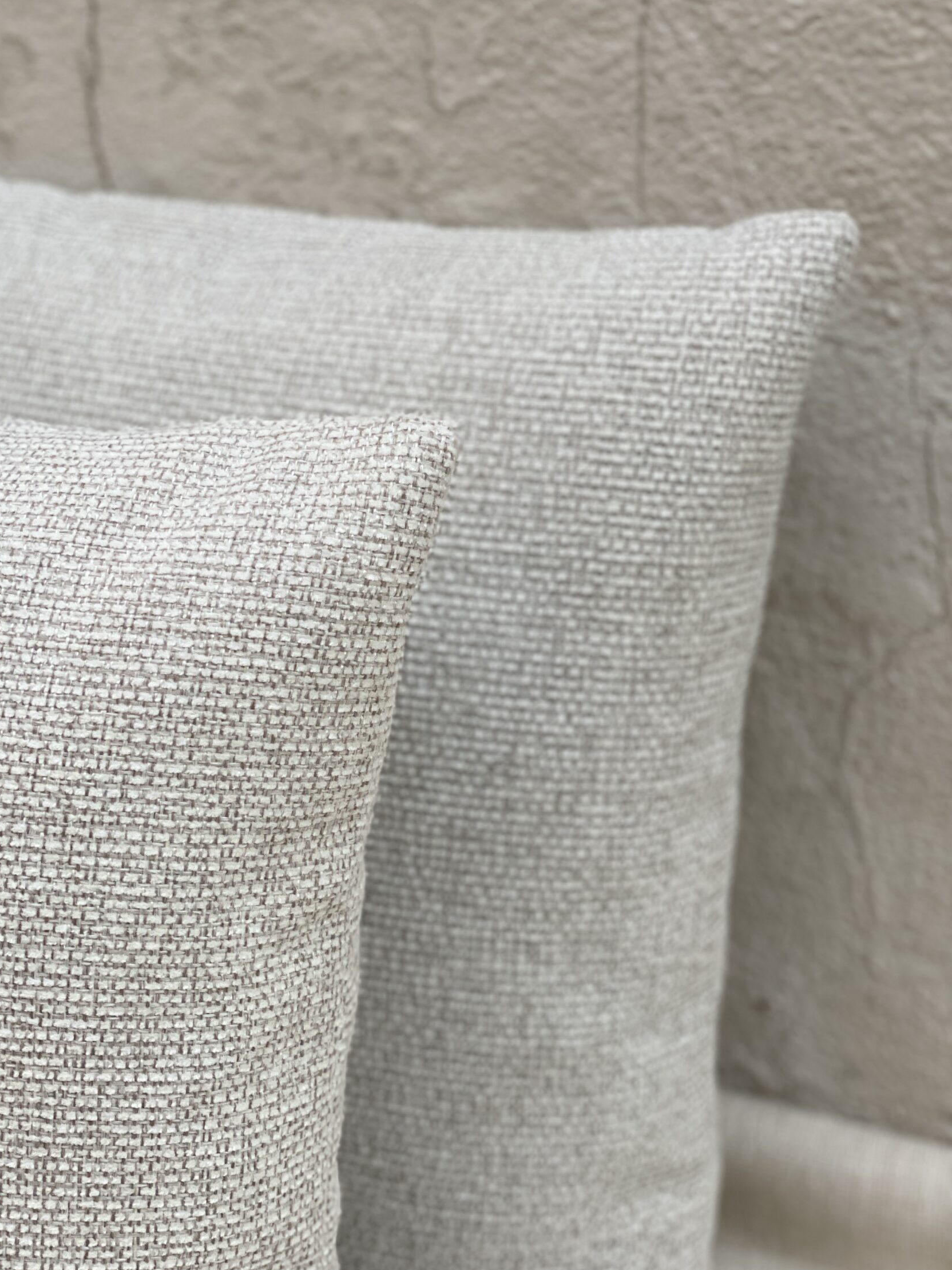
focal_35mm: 60
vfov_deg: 32.2
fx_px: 2200
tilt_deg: -27.3
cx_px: 405
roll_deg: +1.2
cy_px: 610
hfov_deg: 24.4
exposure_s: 1/122
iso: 64
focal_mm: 6
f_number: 2
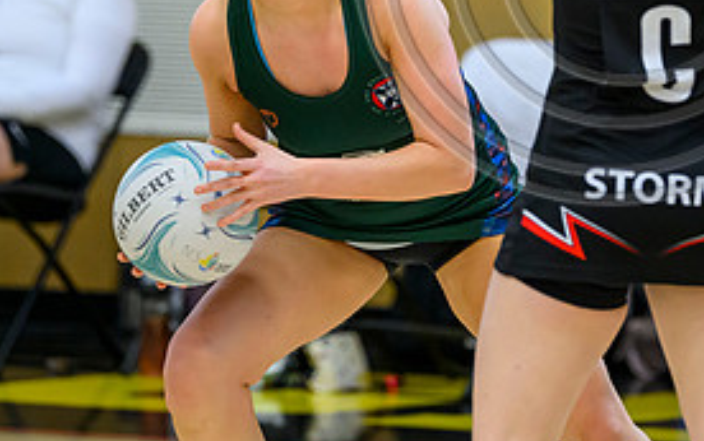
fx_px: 10196
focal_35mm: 531
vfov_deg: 2.5
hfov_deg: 4.0
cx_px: 431
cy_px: -91
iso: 4000
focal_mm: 200
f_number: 3.2
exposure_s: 1/1000
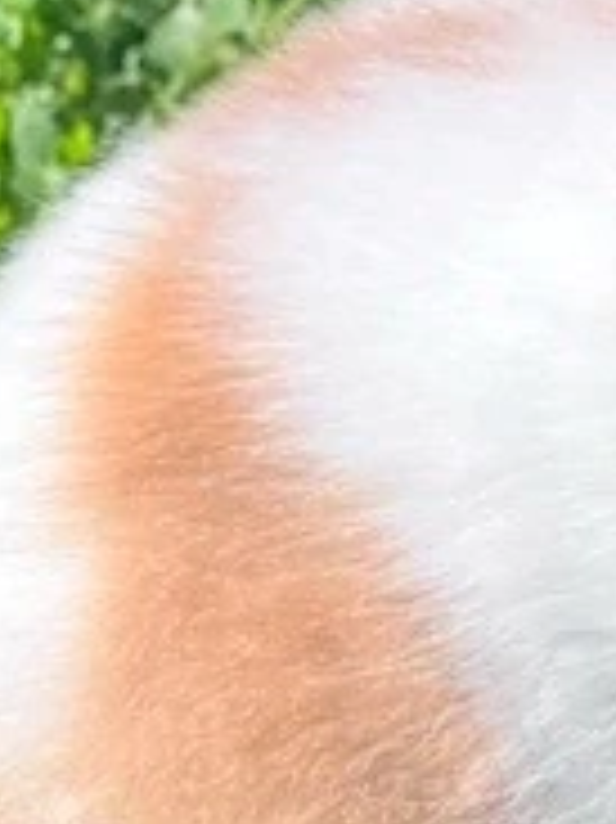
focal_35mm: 190
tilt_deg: -18.8
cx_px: 540
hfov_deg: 7.8
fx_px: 4513
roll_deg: +0.0
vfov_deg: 10.3
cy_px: -54
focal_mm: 5.1
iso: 50
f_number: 1.6
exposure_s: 1/1776
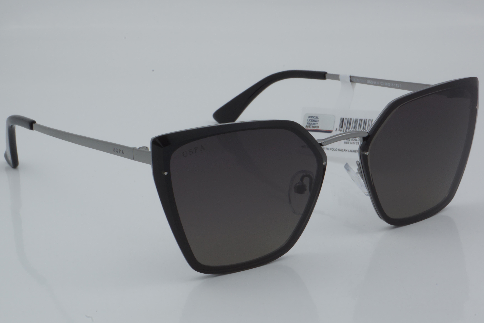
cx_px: 242
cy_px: 162
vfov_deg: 18.2
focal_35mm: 75
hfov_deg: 27.0
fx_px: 1008
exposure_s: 1/4
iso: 100
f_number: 32
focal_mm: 50
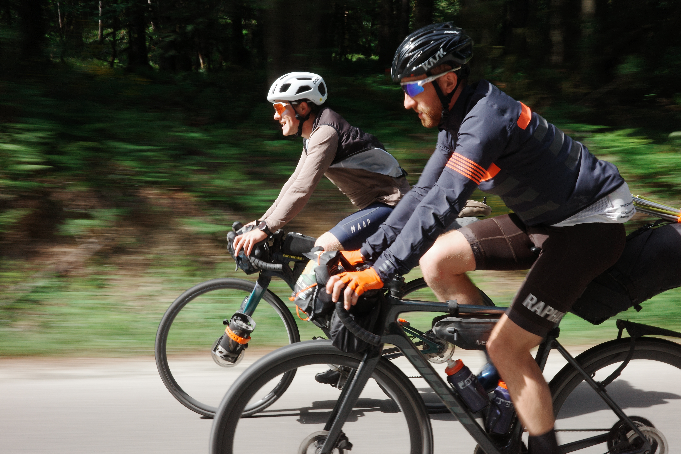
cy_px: 227
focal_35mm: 40
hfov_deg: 48.5
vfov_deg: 33.4
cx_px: 340
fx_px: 757
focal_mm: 26
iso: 200
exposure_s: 1/30
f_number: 16
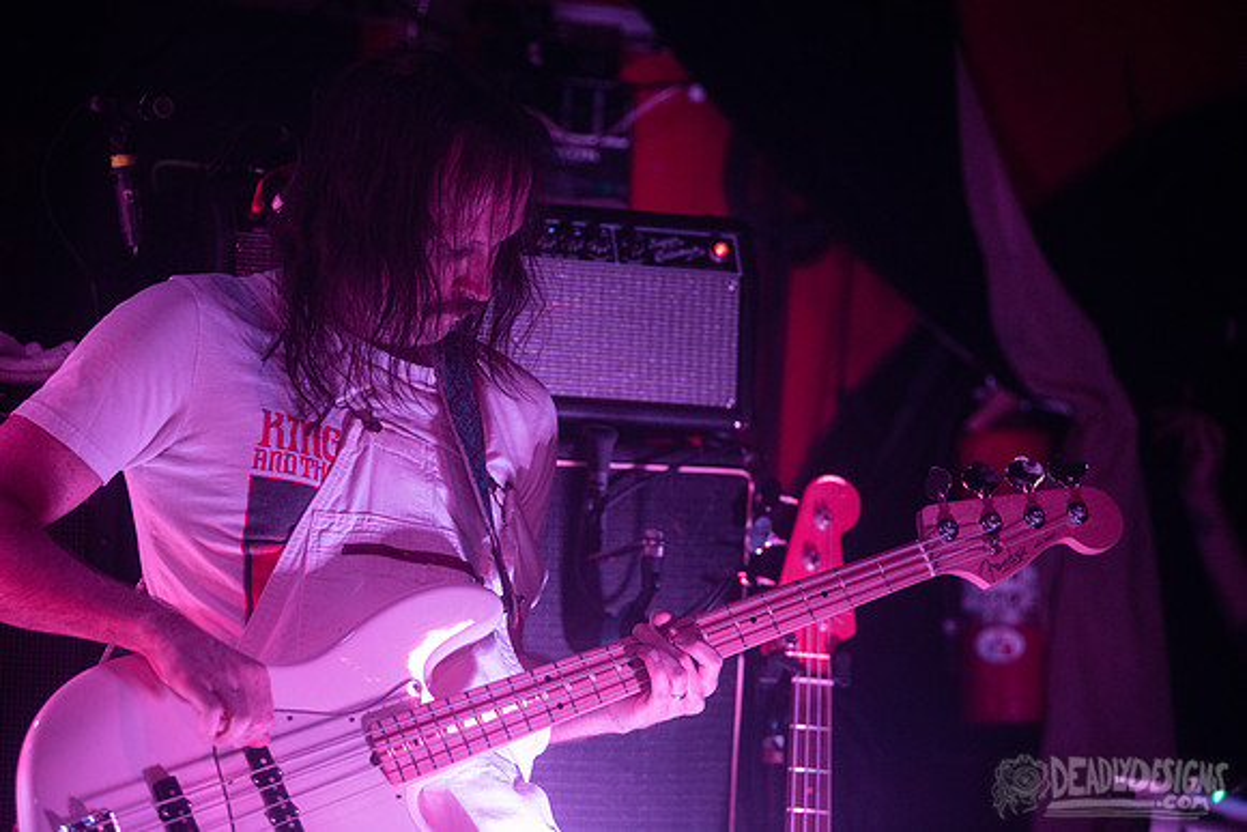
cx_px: 624
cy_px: 416
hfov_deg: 16.4
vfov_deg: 11.0
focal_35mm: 125
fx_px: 4331
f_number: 3.2
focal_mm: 125
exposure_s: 1/160
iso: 3200
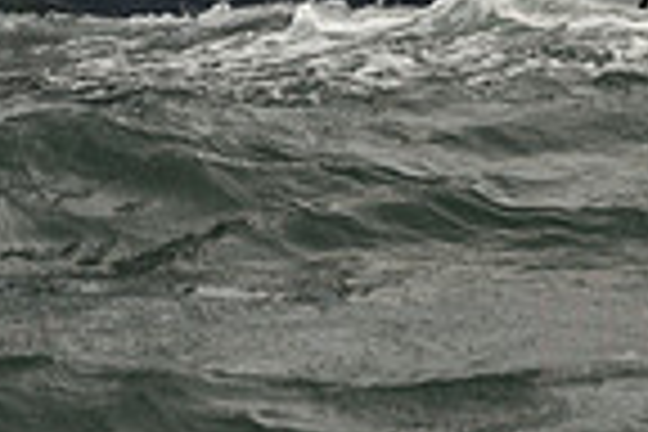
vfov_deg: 4.8
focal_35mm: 282
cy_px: -362
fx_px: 5076
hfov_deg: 7.3
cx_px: 297
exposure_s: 1/500
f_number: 5.6
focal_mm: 70
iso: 250
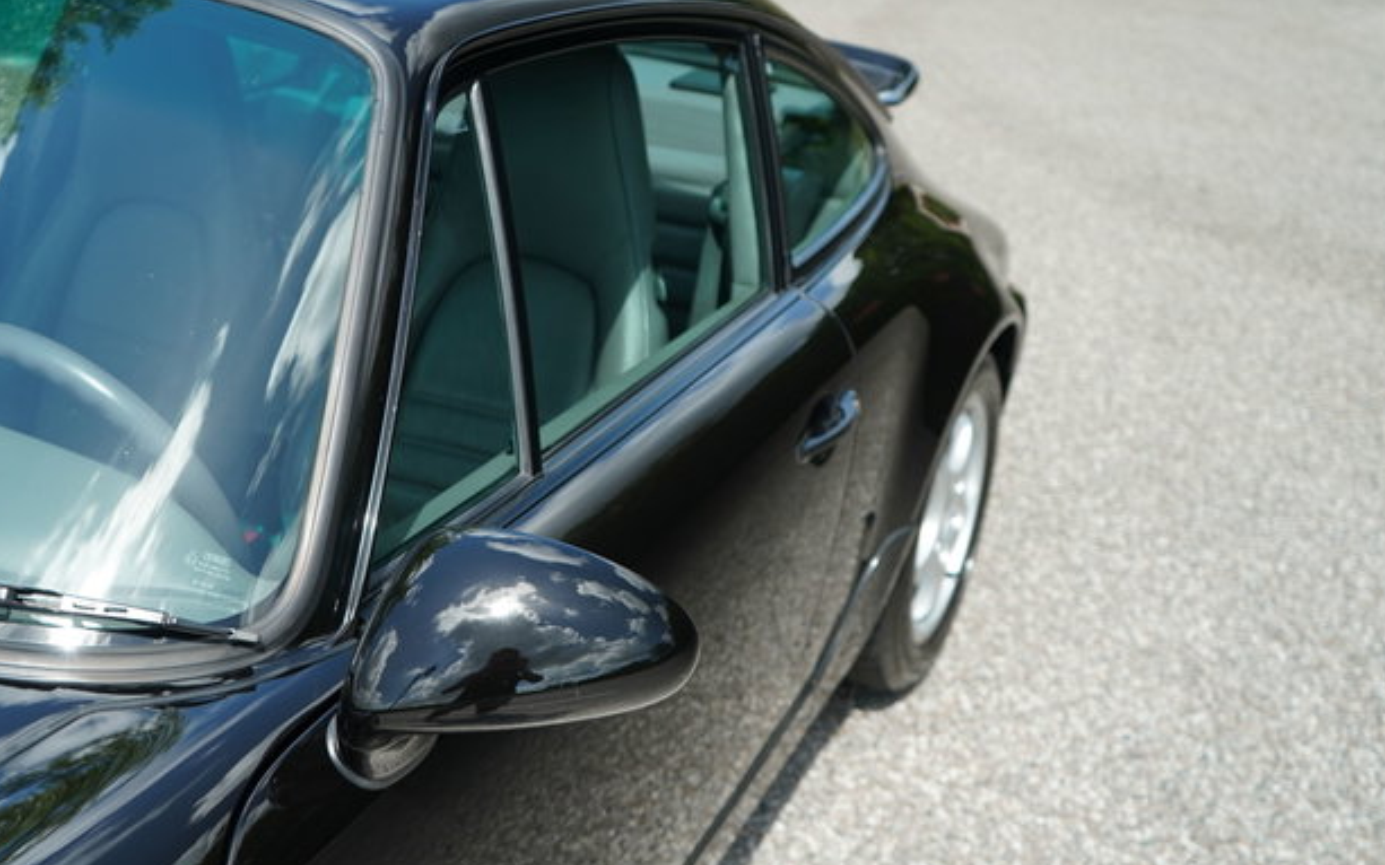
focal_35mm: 37
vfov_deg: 34.4
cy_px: 481
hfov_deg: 52.7
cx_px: 622
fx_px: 1396
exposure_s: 1/160
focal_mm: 29
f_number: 4
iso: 250
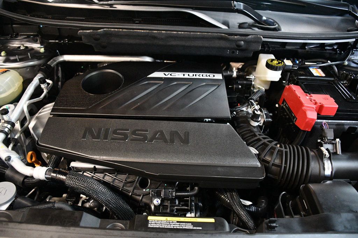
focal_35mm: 27
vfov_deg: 47.9
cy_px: 119
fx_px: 268
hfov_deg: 67.4
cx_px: 179
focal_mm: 18
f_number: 3.5
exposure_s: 1/60
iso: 4000
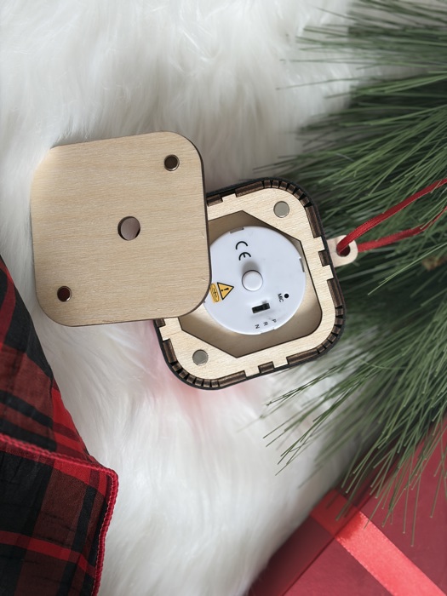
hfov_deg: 28.0
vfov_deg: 36.8
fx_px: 895
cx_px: 224
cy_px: 298
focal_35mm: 52
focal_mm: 5.96
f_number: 1.6
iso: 25
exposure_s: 1/121
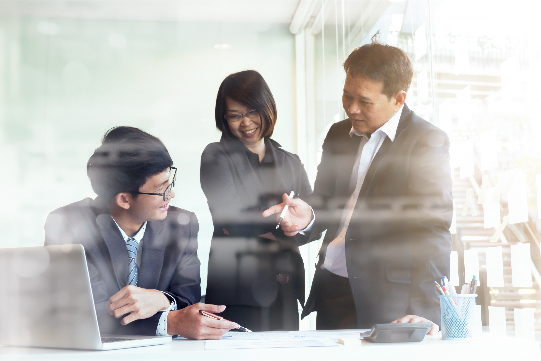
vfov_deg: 27.5
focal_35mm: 49
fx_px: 736
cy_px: 180
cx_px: 270
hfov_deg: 40.3
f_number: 3.6
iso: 800
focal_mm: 32.9
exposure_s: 1/160
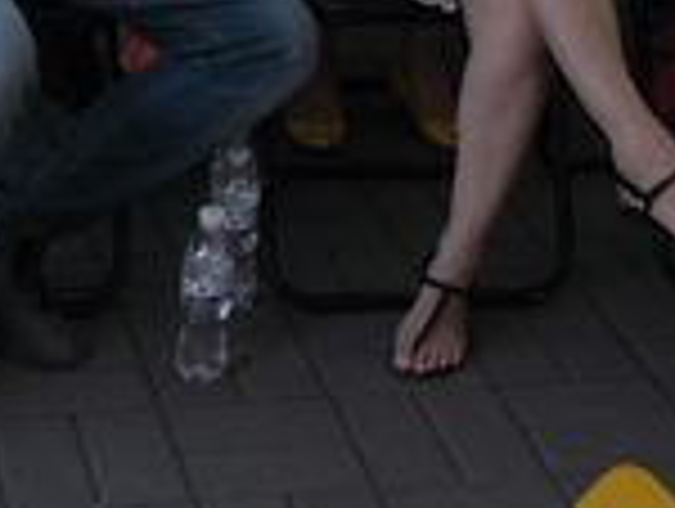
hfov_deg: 15.4
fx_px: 2500
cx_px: 382
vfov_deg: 11.2
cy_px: -211
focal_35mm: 128
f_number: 3.7
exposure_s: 1/58
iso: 100
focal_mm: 5.7
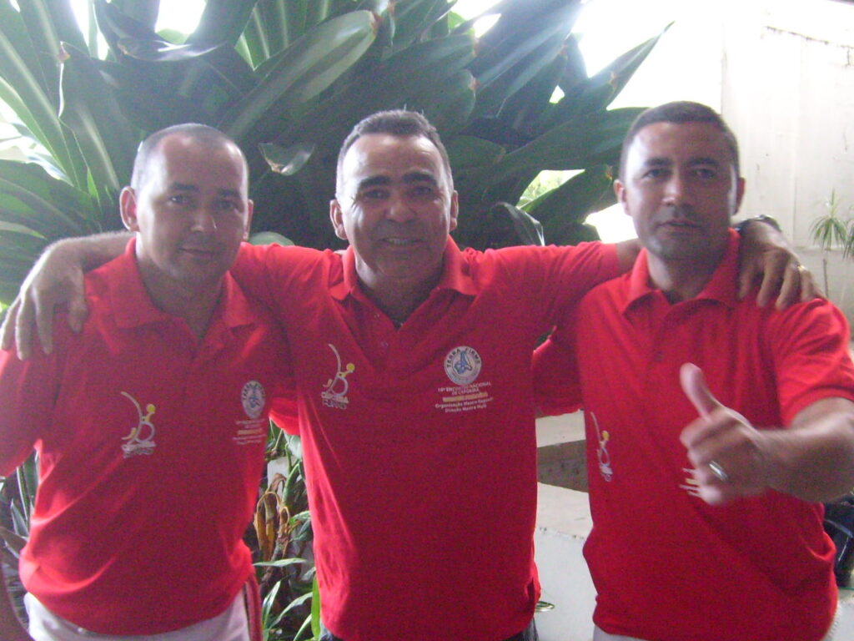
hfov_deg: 52.6
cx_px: 427
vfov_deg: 40.7
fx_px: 863
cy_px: 320
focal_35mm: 35
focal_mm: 5.8
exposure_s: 1/30
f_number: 2.8
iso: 200
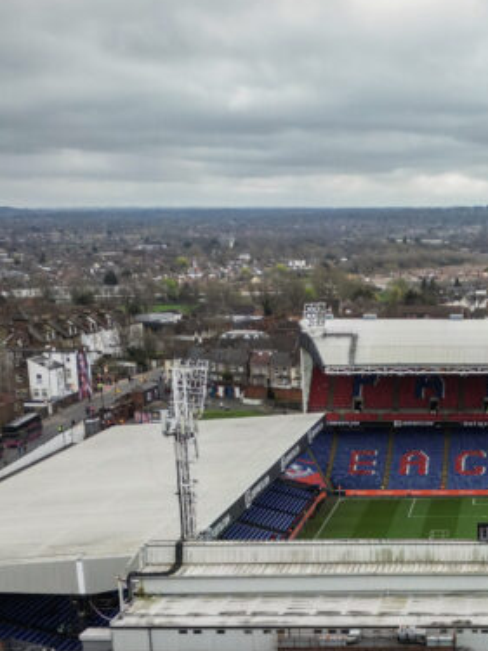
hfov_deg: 19.3
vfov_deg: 25.7
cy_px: 607
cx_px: 531
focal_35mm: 73
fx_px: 1373
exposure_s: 1/50
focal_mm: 6.72
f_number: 1.7
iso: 200
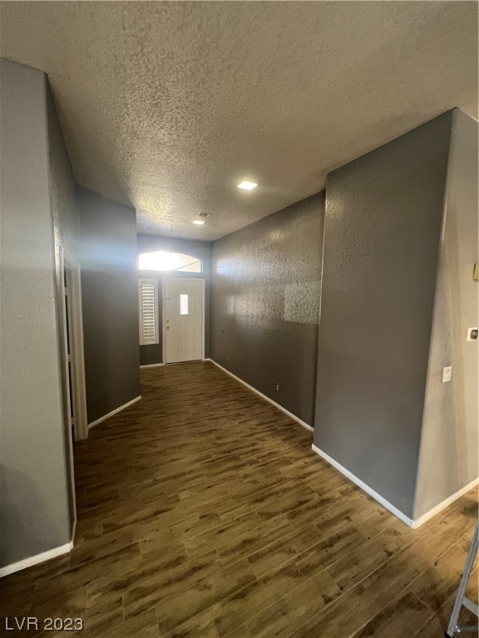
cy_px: 319
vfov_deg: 106.2
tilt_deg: -6.2
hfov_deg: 89.9
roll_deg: -0.3
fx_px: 240
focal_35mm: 13
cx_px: 240
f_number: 1.8
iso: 250
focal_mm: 1.57
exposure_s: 1/60
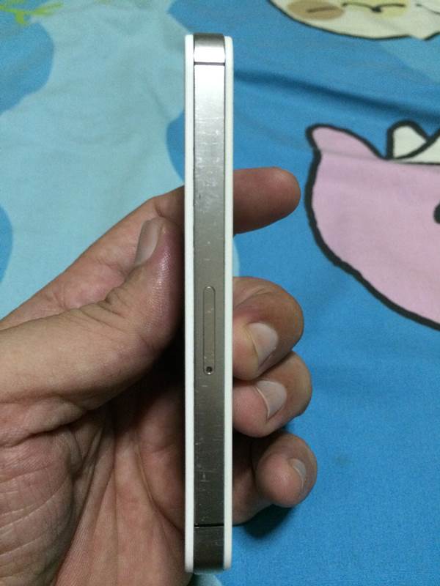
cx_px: 220
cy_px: 293
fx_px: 508
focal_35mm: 30
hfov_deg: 46.8
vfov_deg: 60.0
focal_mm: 4.12
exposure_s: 1/17
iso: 500
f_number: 2.2
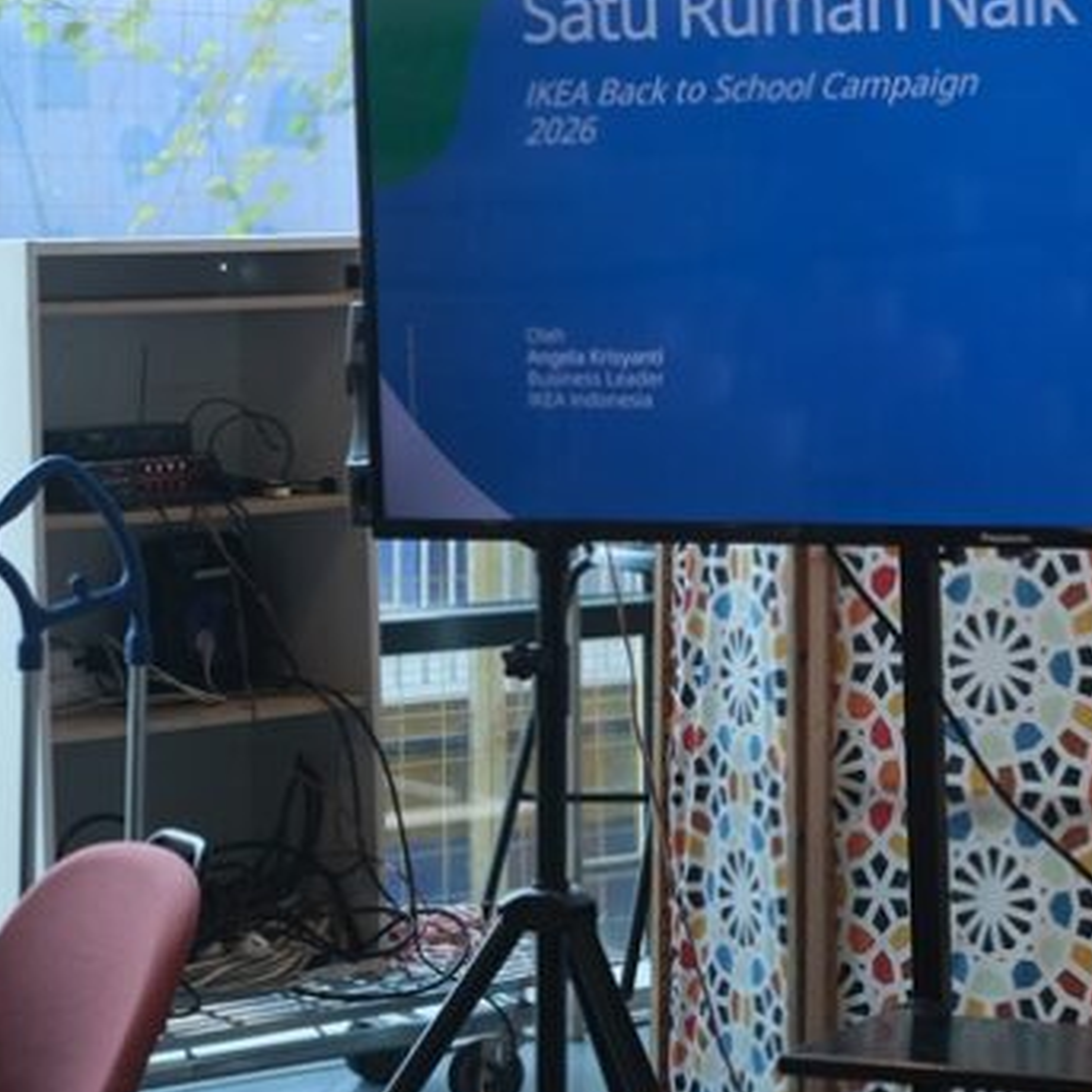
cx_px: 1245
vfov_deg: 17.5
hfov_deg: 16.9
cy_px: 361
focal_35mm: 99
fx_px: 3533
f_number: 4.9
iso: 500
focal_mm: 33.3
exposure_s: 1/30
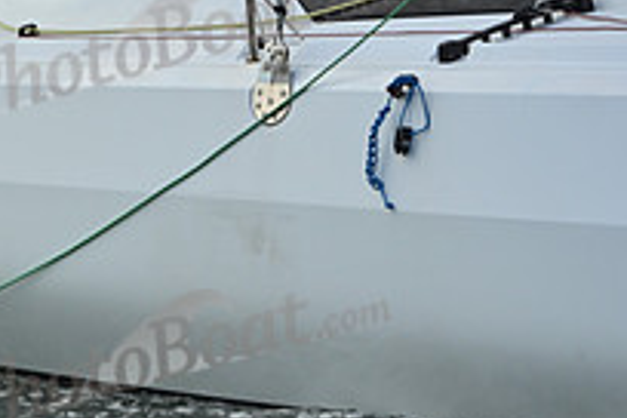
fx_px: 4702
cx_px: -200
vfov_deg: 5.1
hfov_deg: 7.5
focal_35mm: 270
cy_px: -75
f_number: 9
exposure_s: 1/1250
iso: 320
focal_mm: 95
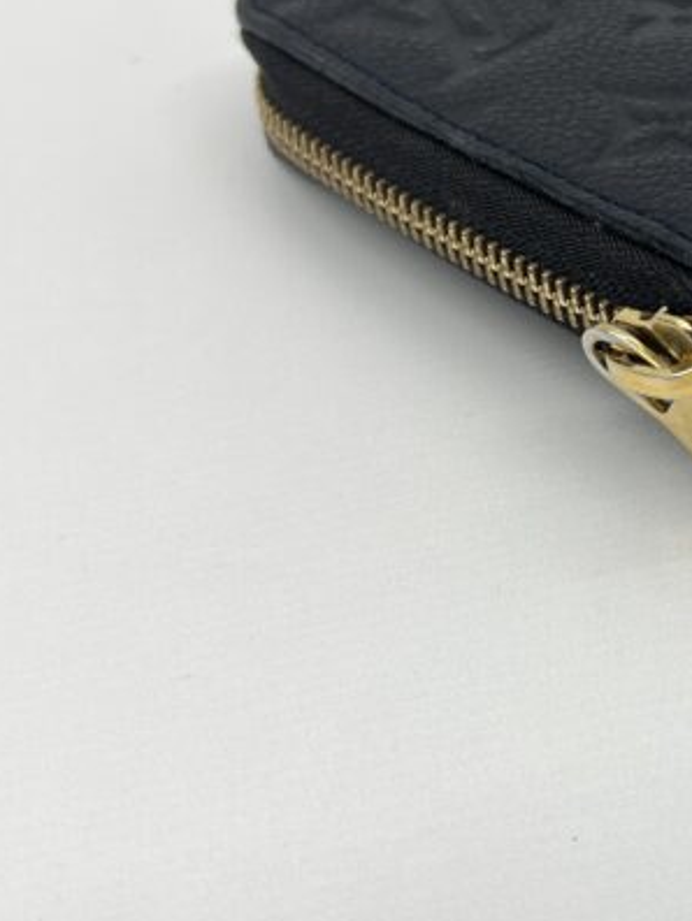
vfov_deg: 28.8
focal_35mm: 67
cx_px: 748
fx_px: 1785
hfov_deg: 20.9
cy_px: 325
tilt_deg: -39.3
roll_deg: +2.4
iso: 40
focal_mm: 5.7
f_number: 1.5
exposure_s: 1/205
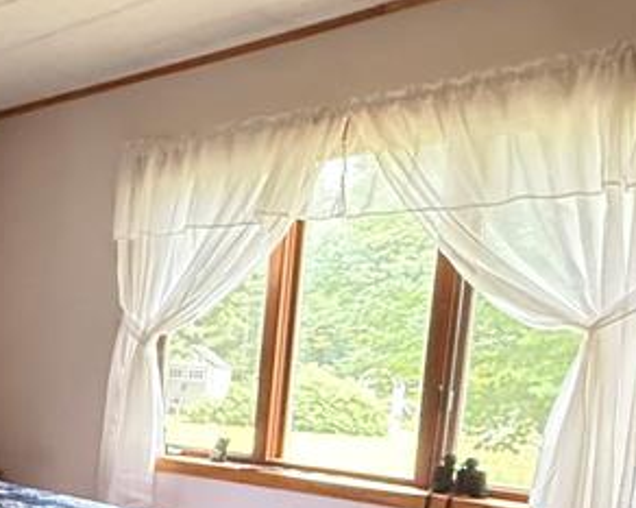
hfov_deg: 34.5
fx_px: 903
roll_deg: -3.0
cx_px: -30
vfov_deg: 29.9
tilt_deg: -6.1
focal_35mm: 48
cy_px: 467
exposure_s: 1/60
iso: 640
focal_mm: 2.22
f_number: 2.2
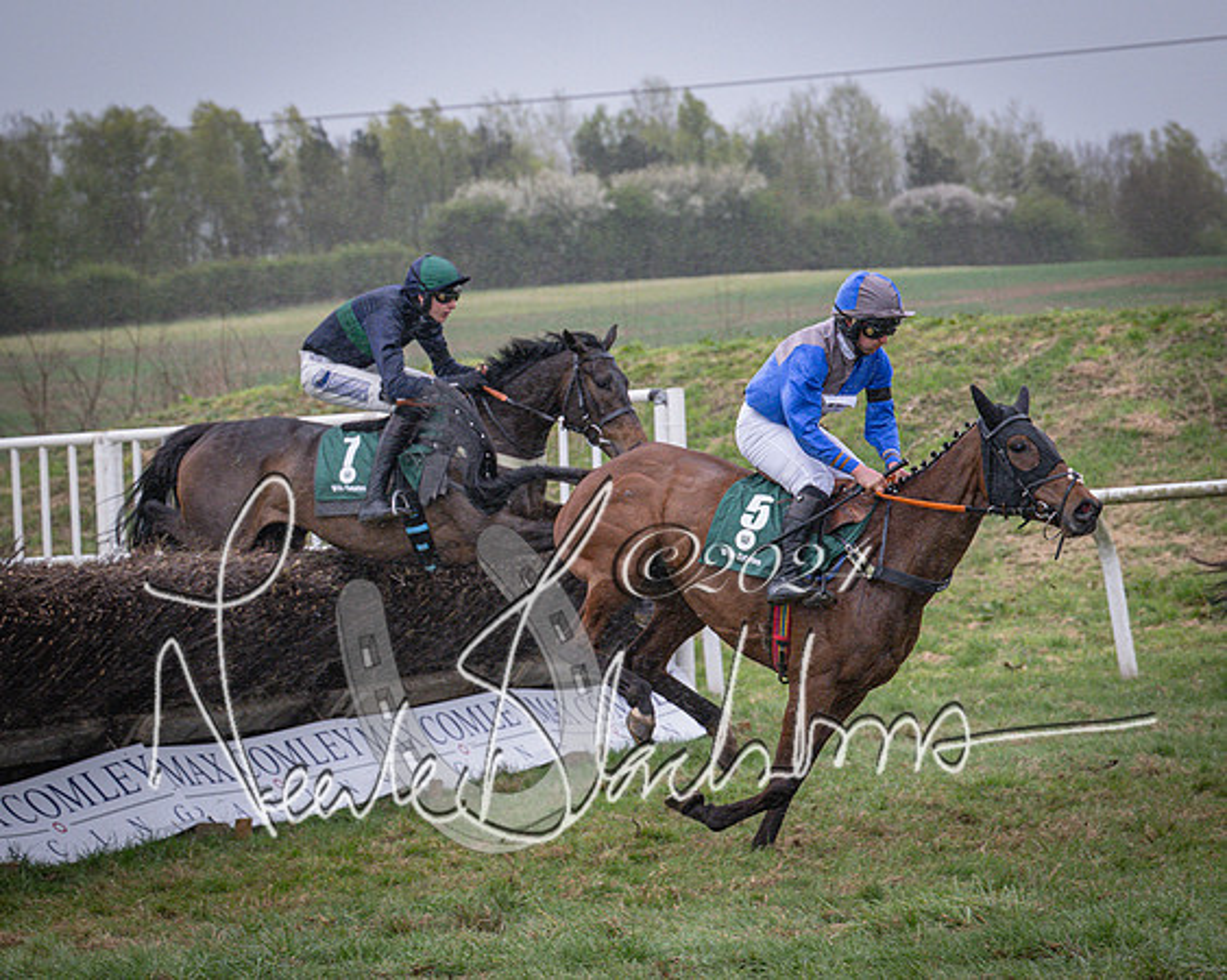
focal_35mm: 118
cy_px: 490
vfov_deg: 13.0
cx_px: 737
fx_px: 4295
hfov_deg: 16.2
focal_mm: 70
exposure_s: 1/1000
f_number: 4
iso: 1600
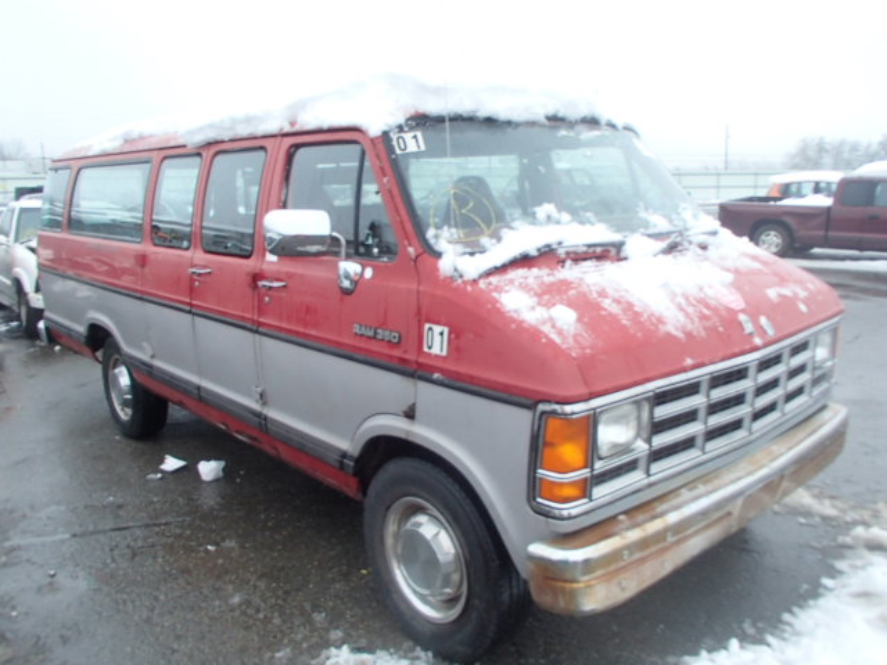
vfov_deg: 49.7
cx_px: 444
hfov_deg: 63.4
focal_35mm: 28
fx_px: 717
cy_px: 332
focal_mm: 5
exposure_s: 1/30
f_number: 3.9
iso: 400
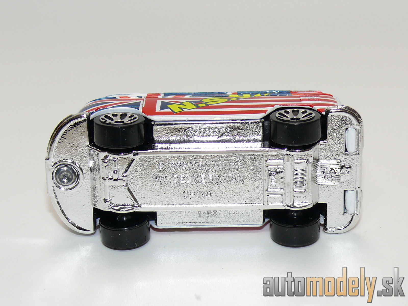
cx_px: 204
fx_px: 1120
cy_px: 153
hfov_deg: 20.7
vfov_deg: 15.6
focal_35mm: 95
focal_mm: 12.9
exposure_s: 1/30
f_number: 4
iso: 100
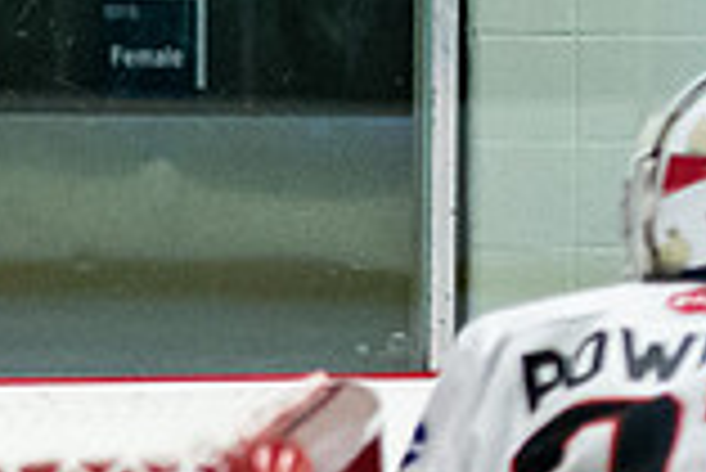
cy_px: 440
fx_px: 14368
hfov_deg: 2.8
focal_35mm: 732
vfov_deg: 1.9
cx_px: -885
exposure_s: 1/640
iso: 2200
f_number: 2.8
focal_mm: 95
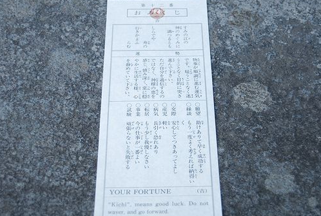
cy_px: 113
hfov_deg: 30.9
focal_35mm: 65
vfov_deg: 21.0
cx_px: 166
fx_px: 581
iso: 200
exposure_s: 1/40
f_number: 4.5
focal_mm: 36
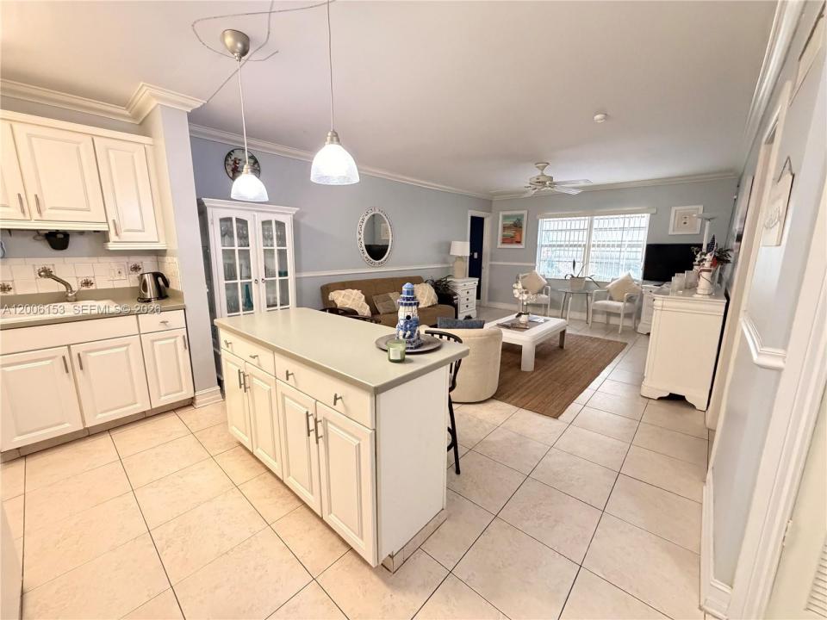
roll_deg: +0.5
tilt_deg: -11.8
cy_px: 310
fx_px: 334
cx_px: 414
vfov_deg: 85.7
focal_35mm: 14
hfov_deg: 102.1
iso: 1000
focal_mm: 2.22
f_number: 2.2
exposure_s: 1/60
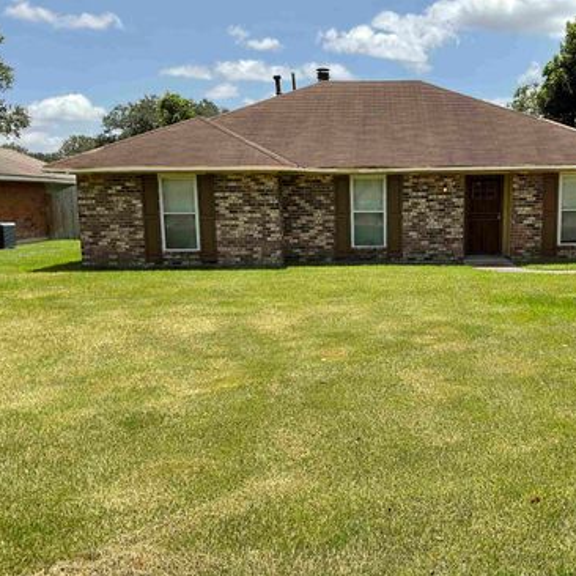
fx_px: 659
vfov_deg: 47.2
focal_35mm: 35
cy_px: 294
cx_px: 387
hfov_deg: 46.4
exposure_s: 1/1195
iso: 16
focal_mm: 3
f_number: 1.8
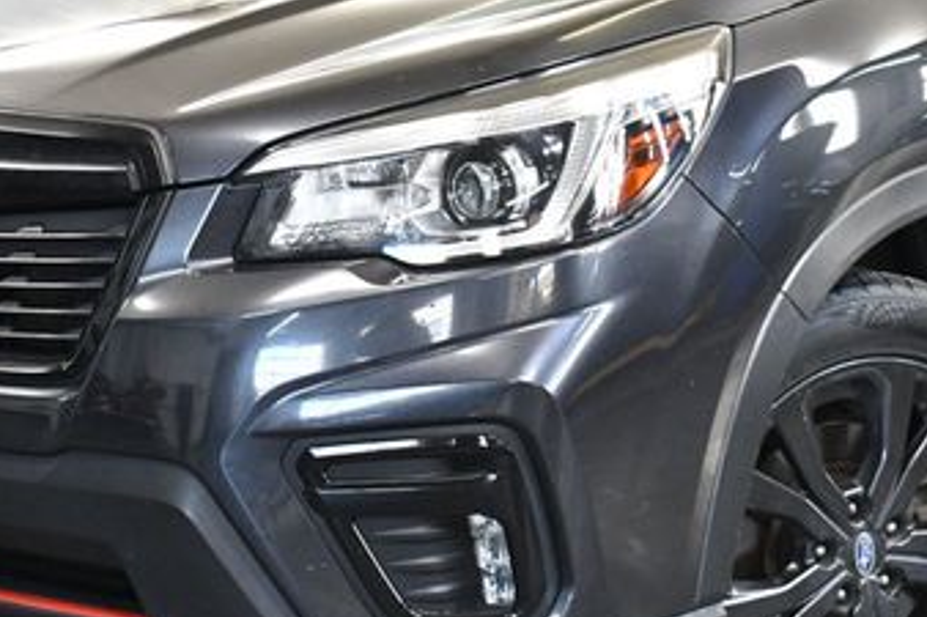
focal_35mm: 129
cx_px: 321
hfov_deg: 15.9
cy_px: 389
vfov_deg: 10.6
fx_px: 3320
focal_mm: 34
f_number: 4.5
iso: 2000
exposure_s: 1/125
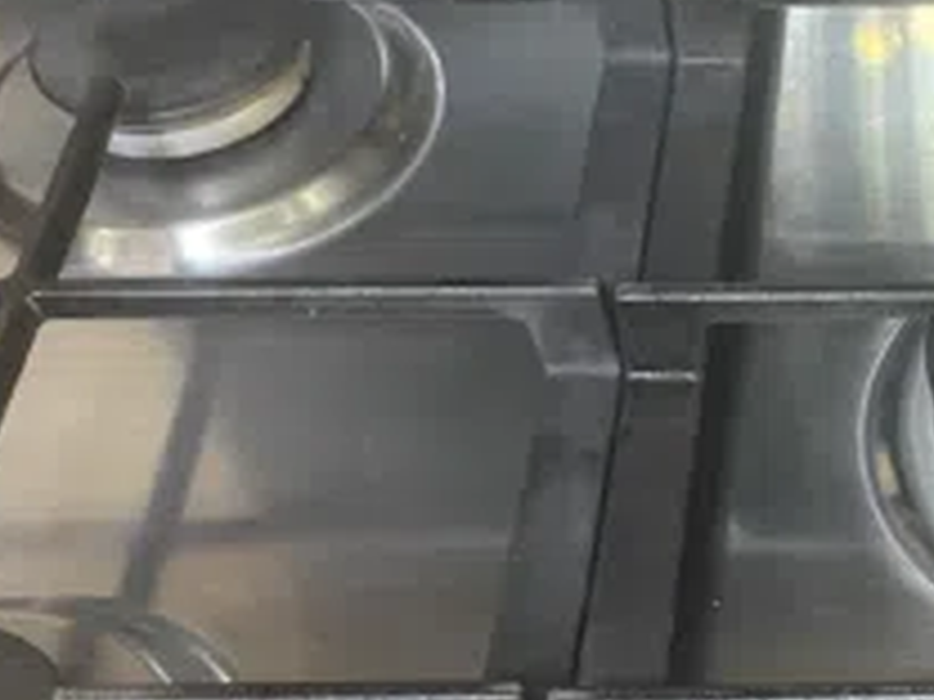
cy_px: 597
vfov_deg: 18.2
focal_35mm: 80
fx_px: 2159
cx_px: 1190
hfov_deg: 22.1
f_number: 1.8
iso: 500
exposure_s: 1/40
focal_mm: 4.25
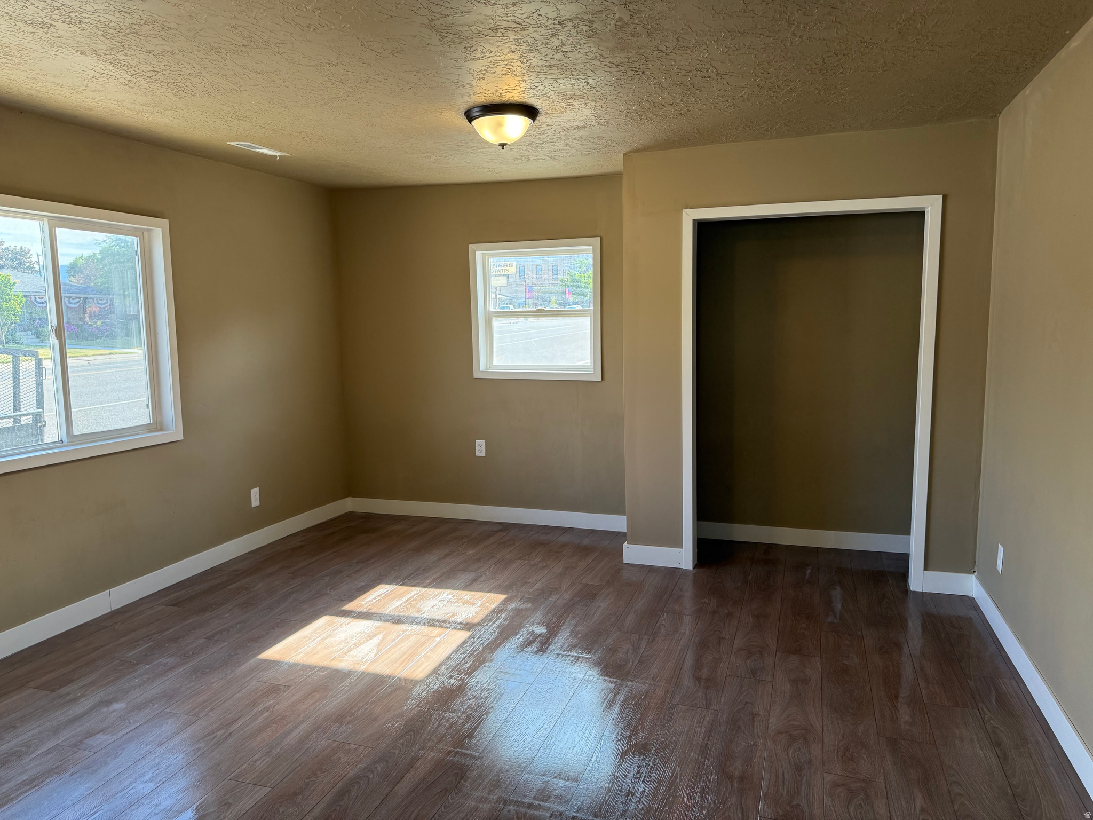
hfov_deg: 71.6
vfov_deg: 56.8
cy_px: 410
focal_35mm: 24
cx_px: 546
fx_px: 758
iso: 160
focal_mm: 6.76
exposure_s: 1/224
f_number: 1.78
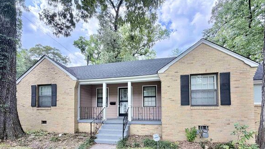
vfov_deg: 61.6
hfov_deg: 95.9
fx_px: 119
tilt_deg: +2.4
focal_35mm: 17
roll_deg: +0.5
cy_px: 105
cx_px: 131
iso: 50
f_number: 2.2
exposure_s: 1/221
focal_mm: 2.22
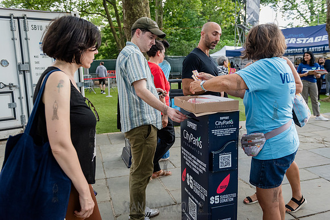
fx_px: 284
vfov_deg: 42.3
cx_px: 165
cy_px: 110
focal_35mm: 31
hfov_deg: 60.3
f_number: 3.2
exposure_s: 1/800
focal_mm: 31
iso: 2000
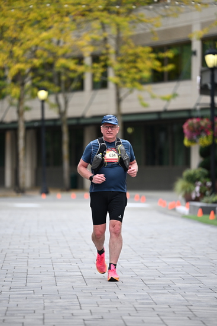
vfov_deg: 10.3
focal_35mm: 200
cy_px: 163
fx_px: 1807
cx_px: 108
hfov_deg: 6.9
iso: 640
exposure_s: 1/2500
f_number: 2.8
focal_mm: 200
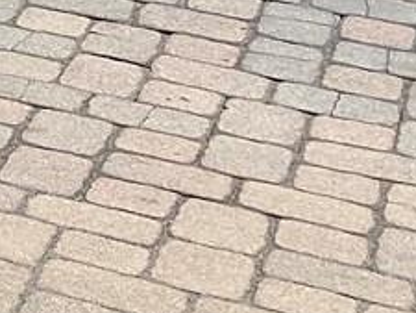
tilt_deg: -3.6
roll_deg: -0.9
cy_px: -682
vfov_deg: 7.0
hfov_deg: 8.7
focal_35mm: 185
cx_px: -845
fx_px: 2224
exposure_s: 1/3846
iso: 32
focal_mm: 4.25
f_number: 1.8
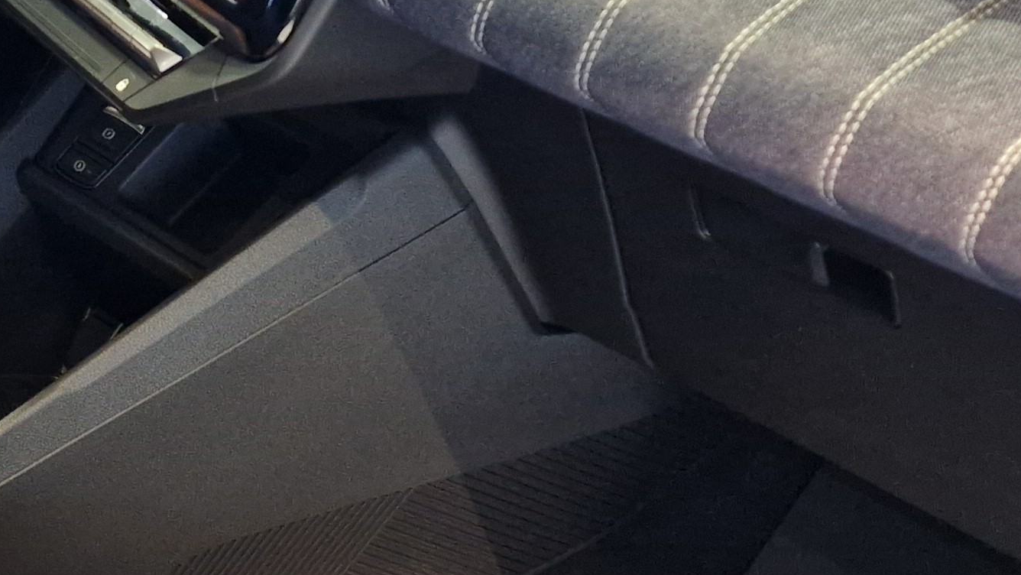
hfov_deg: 26.1
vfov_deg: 16.1
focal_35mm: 75
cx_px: -95
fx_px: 2031
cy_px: 361
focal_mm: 5.4
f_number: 1.8
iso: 400
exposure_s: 1/100
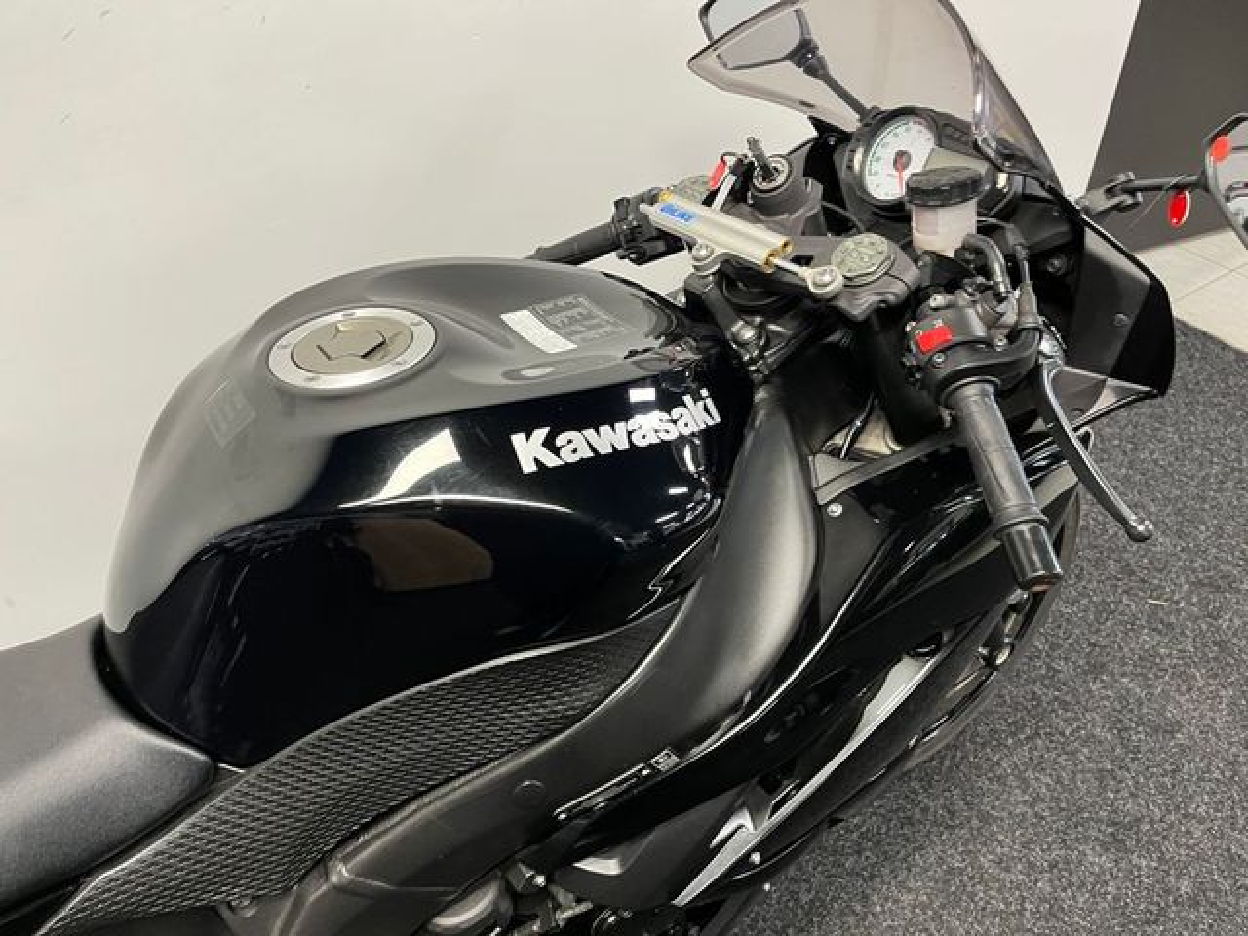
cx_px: 624
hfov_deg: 67.3
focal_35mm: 26
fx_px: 937
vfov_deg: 53.1
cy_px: 468
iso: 200
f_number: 1.6
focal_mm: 5.1
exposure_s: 1/50
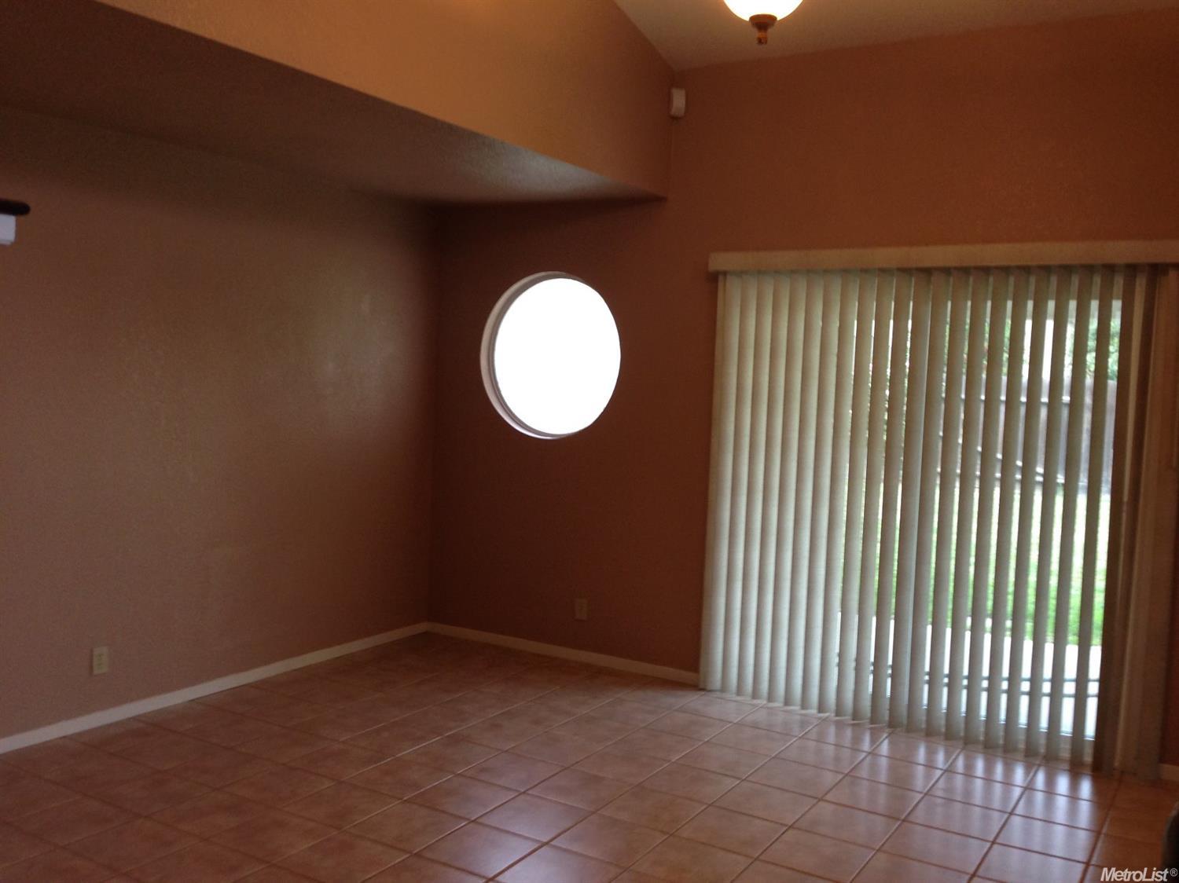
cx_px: 590
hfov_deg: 55.4
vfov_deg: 42.9
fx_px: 1124
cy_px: 442
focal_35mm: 33
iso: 100
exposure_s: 1/20
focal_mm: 4.12
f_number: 2.4
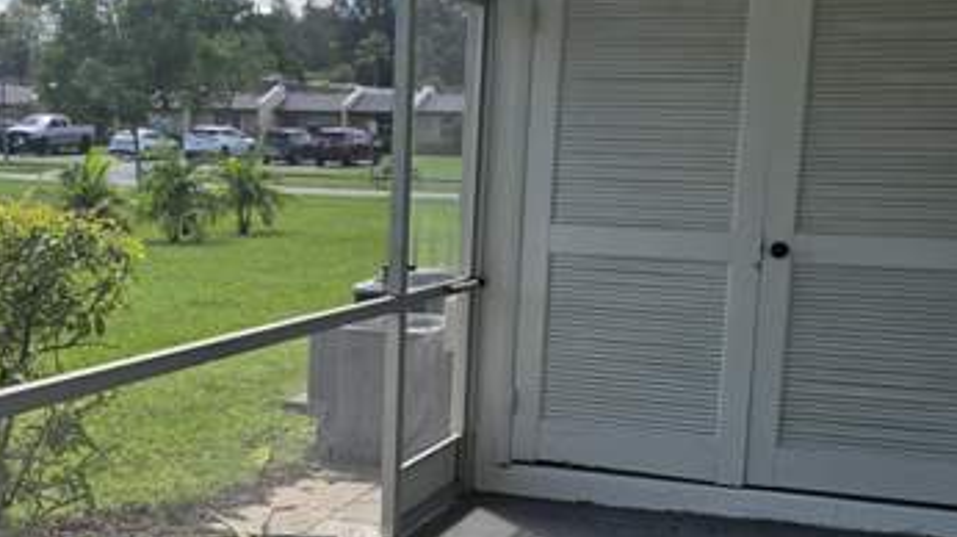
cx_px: 285
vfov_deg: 20.5
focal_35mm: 58
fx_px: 1471
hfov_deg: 35.5
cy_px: 404
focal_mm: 6.3
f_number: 1.7
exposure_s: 1/447
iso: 12
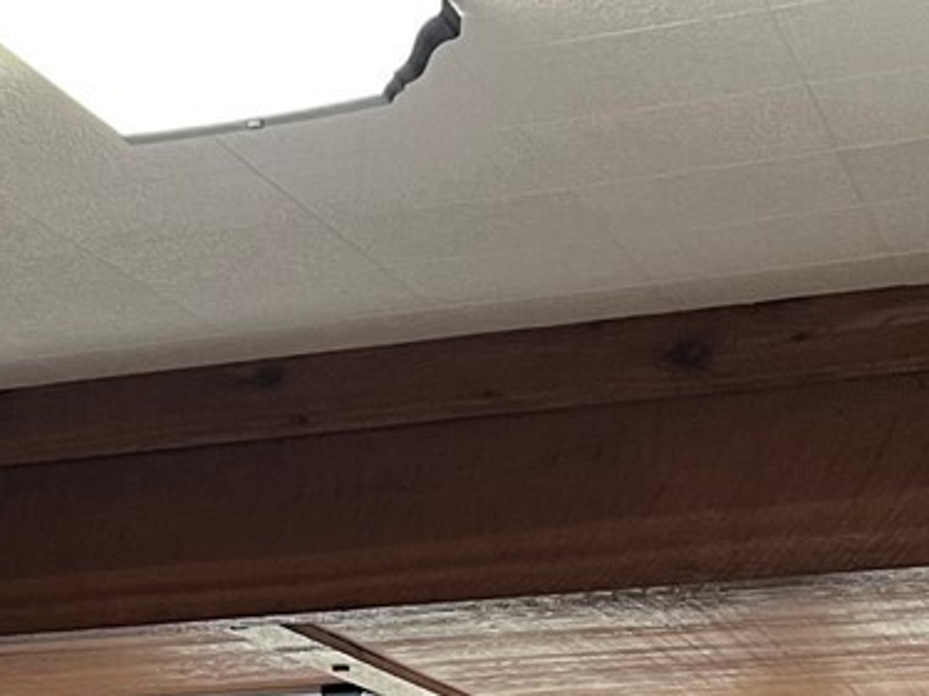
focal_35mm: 111
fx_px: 2978
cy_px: 1134
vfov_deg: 12.5
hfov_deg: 16.5
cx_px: -379
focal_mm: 5.7
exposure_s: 1/68
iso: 100
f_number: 1.5
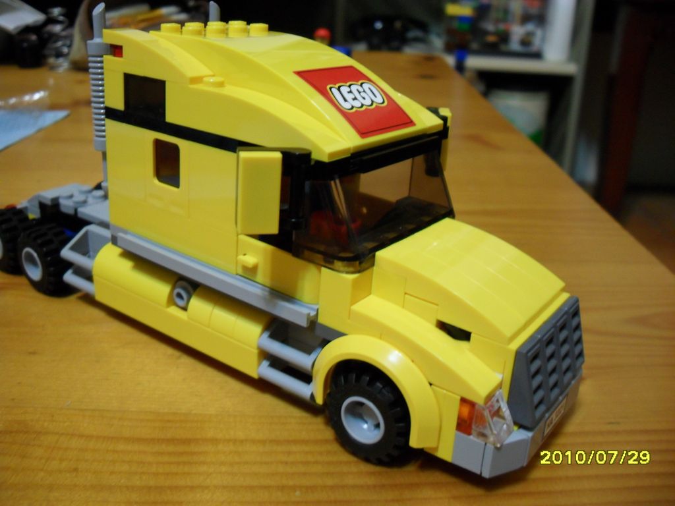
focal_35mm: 35
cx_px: 338
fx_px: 682
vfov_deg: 40.7
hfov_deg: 52.6
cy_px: 253
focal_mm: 6.2
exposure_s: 1/4
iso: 200
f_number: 2.8
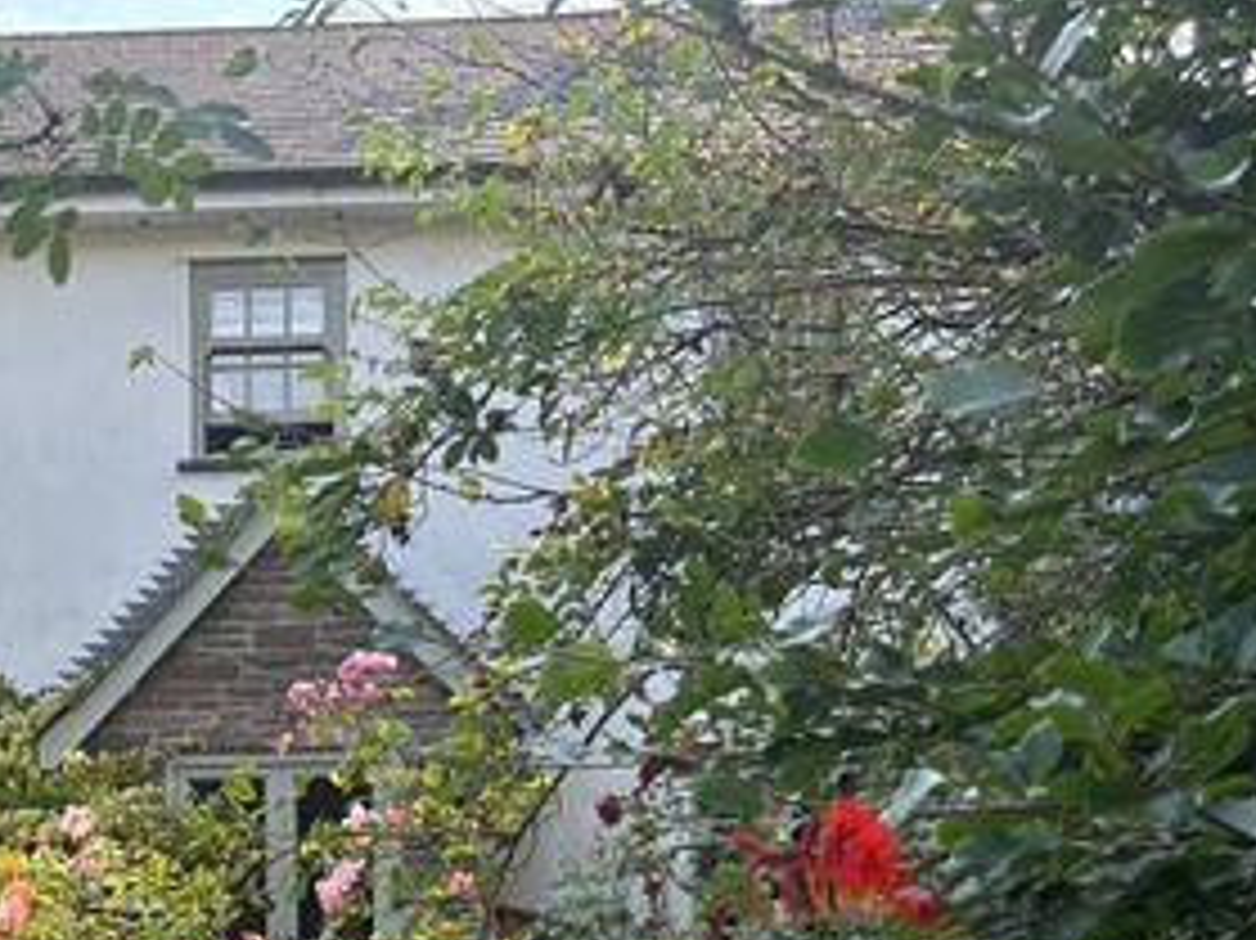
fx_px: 2031
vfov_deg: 24.9
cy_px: 936
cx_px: 36
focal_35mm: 56
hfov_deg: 32.0
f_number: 1.5
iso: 50
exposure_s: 1/866
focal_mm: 5.7
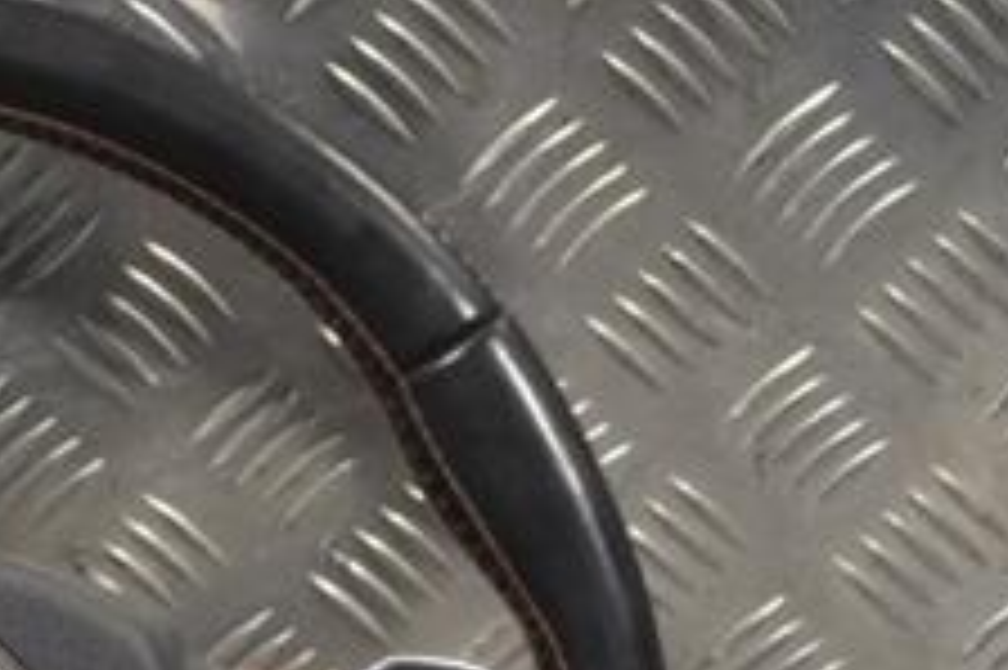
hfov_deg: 13.1
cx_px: -207
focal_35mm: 153
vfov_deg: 8.8
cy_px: 818
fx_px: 4281
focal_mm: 38
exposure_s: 1/80
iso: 400
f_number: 5
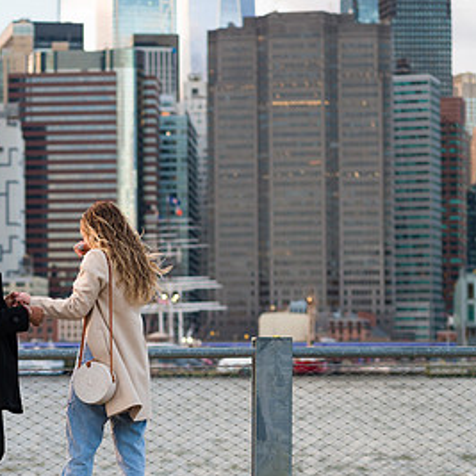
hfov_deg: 13.5
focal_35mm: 129
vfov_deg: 13.5
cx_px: 105
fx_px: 2007
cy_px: 314
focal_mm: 70
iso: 200
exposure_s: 1/320
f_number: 3.2
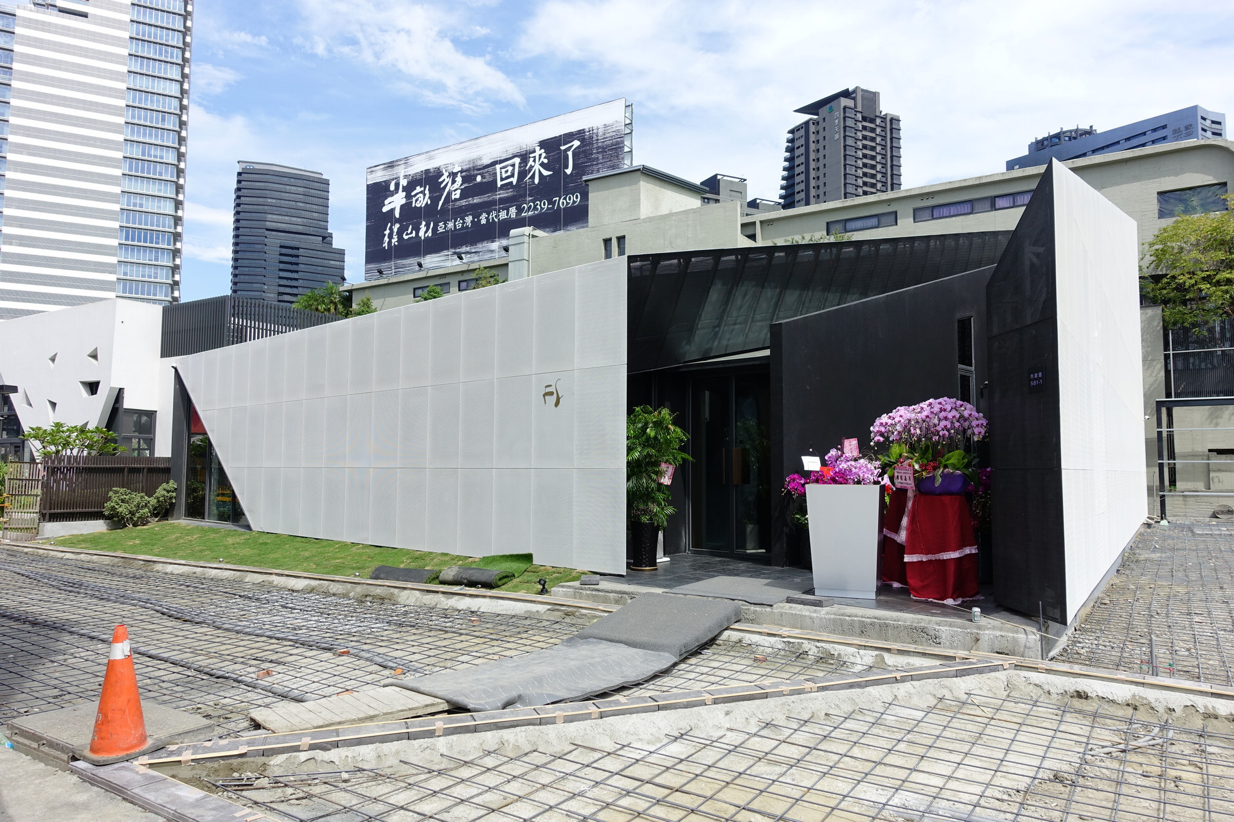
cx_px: 617
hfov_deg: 73.7
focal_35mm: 24
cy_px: 411
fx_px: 823
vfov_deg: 53.1
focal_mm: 8.8
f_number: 4
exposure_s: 1/800
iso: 125
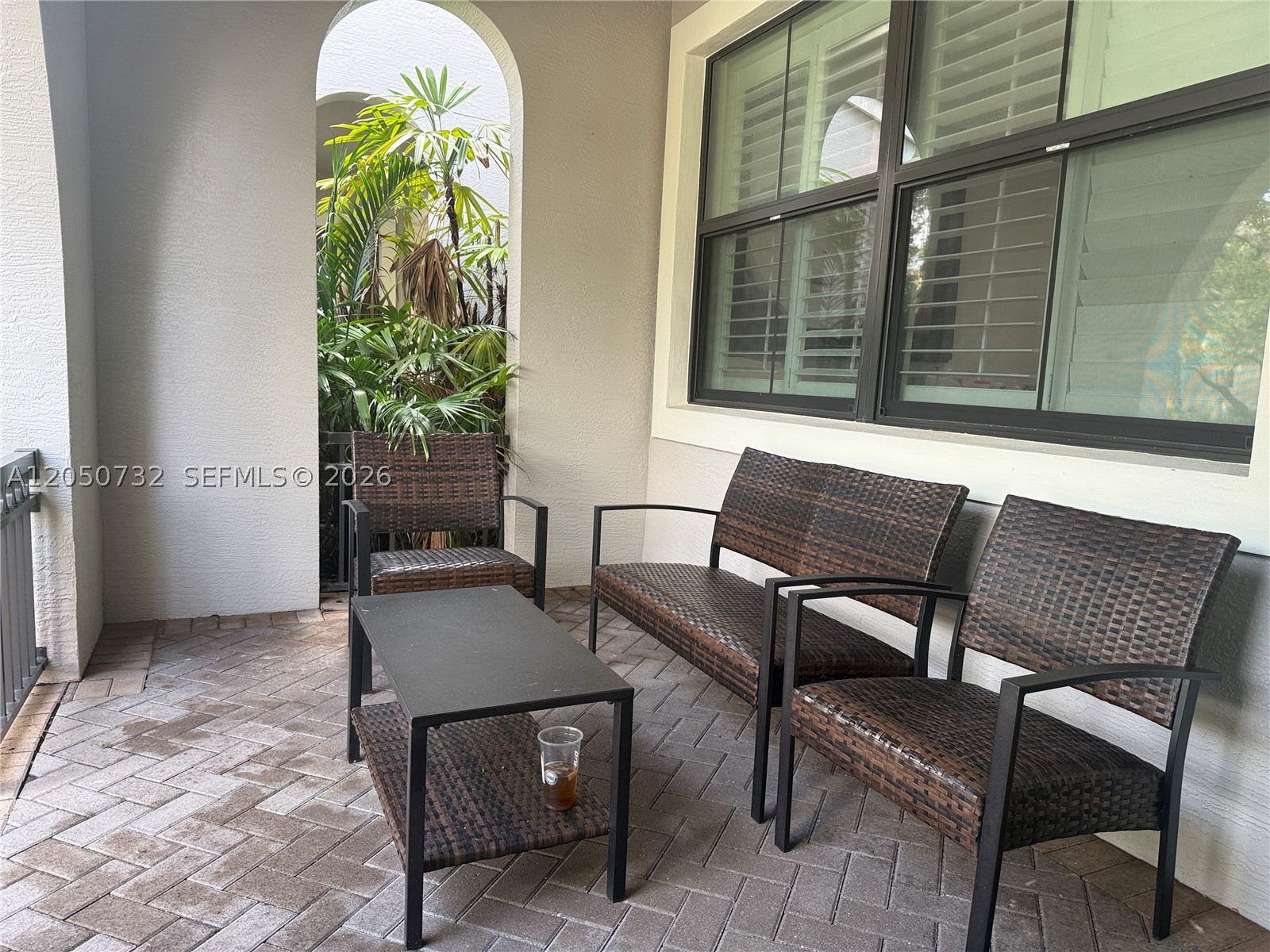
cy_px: 476
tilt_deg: -7.3
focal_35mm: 24
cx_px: 635
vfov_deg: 56.8
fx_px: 881
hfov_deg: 71.6
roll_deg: -2.3
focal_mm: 6.76
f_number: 1.78
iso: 160
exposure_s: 1/121
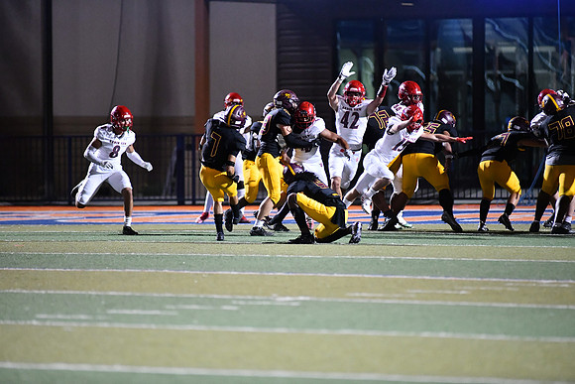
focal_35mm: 300
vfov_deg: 4.6
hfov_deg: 6.9
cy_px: 192
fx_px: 4793
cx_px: 288
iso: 6400
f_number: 2.8
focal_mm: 300
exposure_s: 1/1000
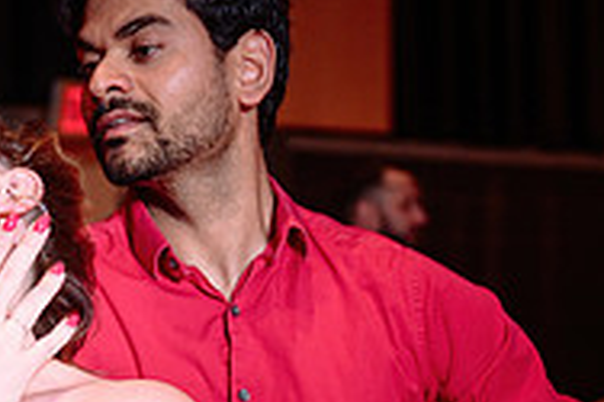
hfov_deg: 14.0
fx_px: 2431
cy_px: 510
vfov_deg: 9.3
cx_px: 64
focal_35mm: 145
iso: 500
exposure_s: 1/60
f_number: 3.5
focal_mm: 47
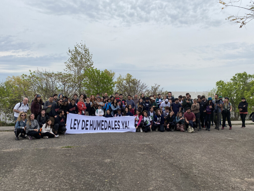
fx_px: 191
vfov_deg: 53.1
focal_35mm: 26
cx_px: 127
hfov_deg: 67.3
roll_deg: -0.4
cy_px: 96
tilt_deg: -3.4
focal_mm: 4.25
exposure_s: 1/1898
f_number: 1.8
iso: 32
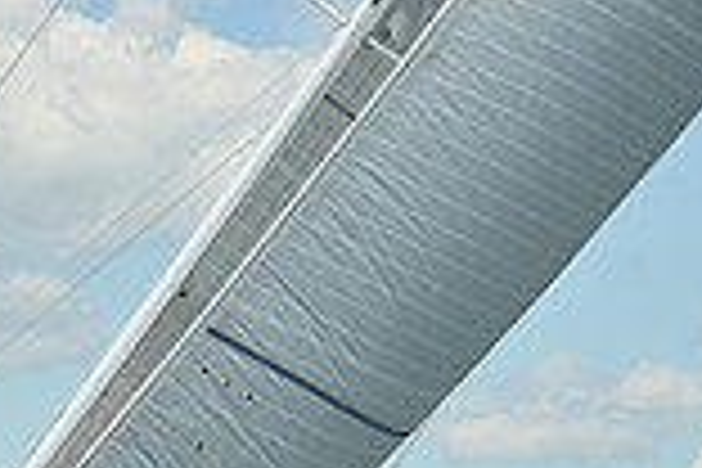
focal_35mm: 353
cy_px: 574
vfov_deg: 3.9
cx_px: -58
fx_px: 6883
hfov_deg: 5.8
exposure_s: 1/1250
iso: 250
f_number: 8
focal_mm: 95
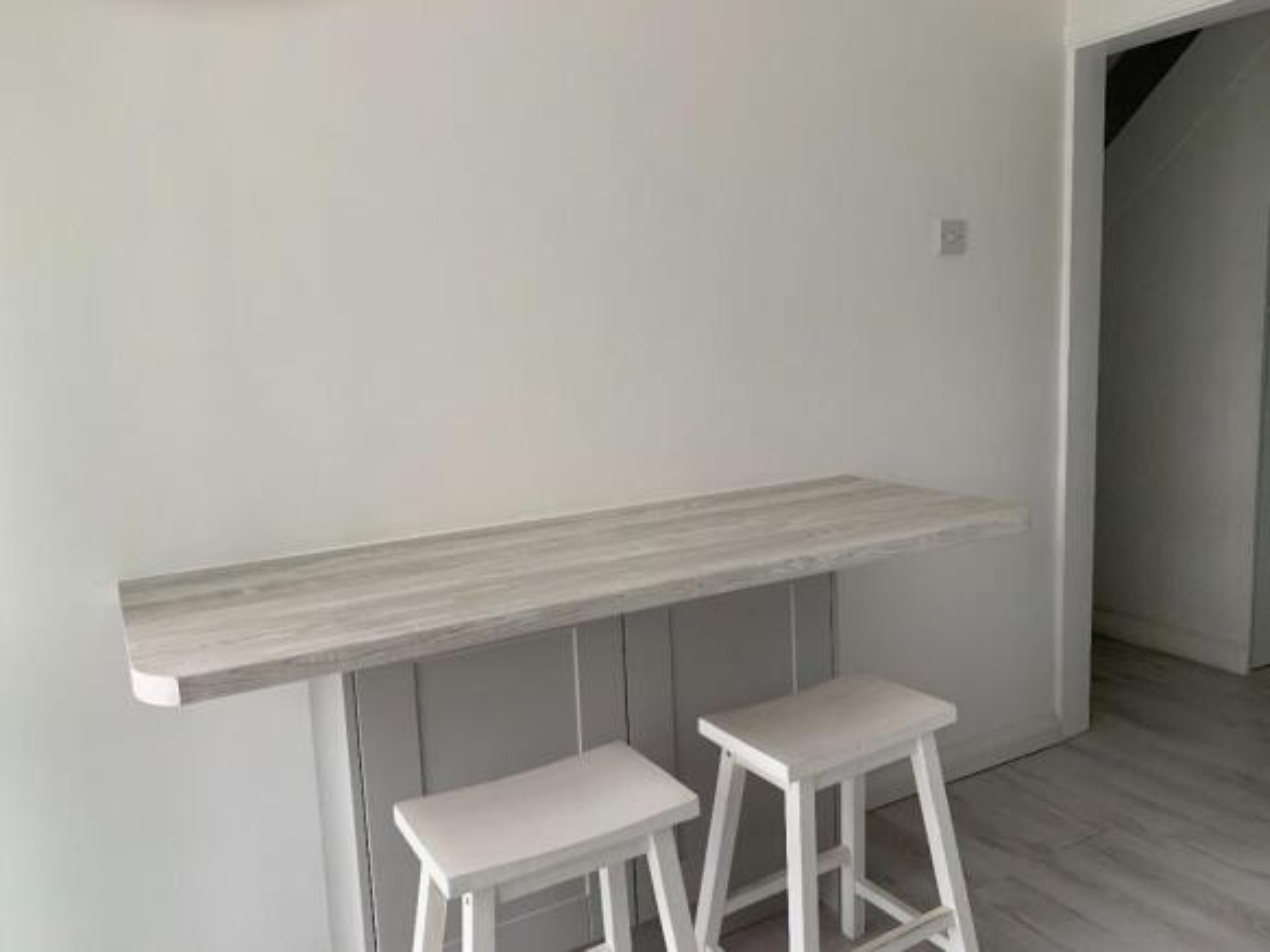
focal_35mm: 26
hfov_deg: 67.3
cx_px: 635
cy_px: 476
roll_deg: +3.4
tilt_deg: -8.7
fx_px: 954
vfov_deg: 53.0
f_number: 1.8
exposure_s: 1/103
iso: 100
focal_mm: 4.25
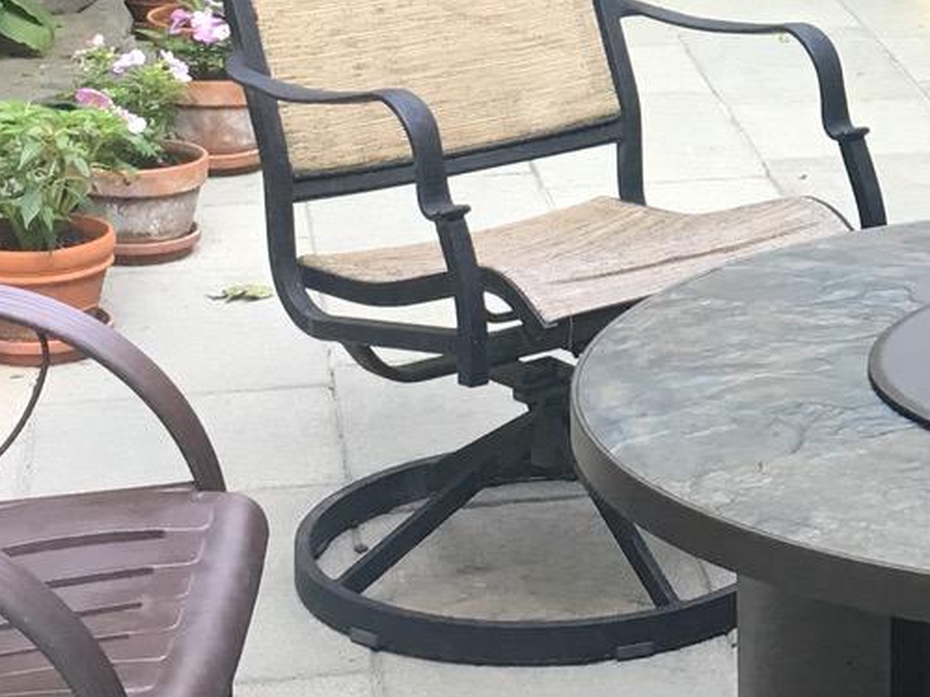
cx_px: 1113
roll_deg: -0.8
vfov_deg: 12.3
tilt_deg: -8.8
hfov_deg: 15.9
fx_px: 3196
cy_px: -32
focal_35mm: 119
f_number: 2.2
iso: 25
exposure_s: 1/30
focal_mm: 4.15
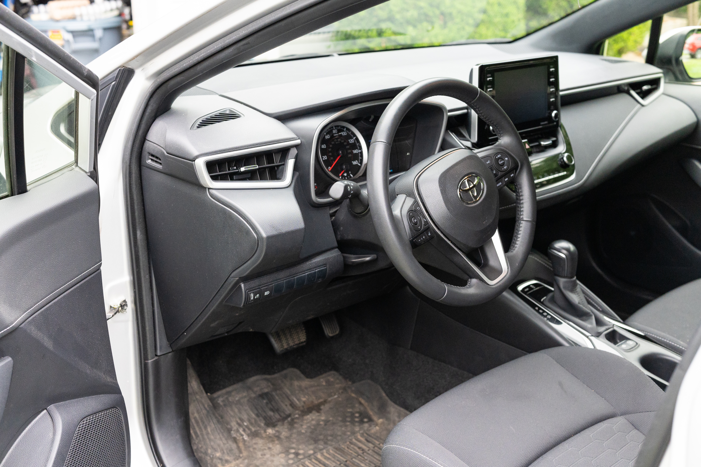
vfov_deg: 33.0
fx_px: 789
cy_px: 234
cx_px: 350
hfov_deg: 47.9
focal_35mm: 40
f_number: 3.2
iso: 1600
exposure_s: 1/160
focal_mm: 27
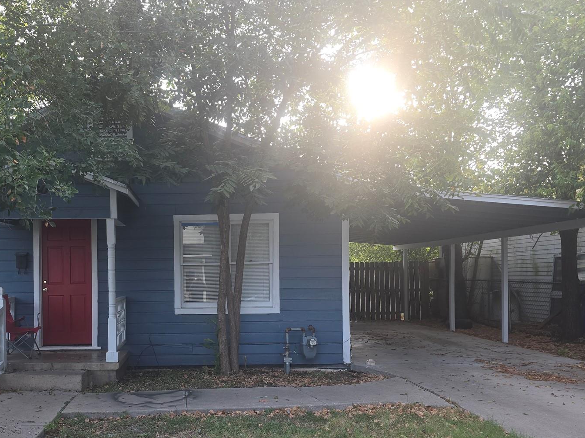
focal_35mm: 35
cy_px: 290
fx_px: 591
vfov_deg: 40.2
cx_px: 182
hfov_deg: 51.4
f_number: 1.7
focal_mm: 6.3
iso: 20
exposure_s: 1/120
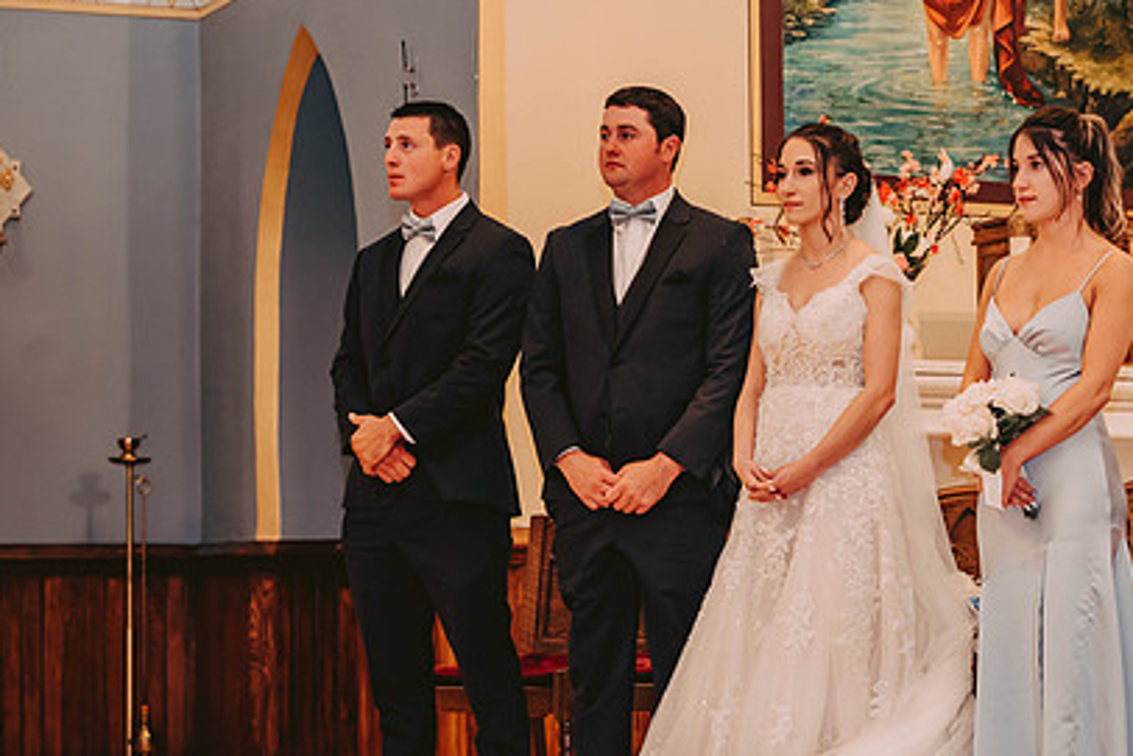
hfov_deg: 20.4
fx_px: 3148
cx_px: 580
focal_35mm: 100
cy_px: 434
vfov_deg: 13.7
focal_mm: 70
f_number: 2.8
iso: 800
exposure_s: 1/80
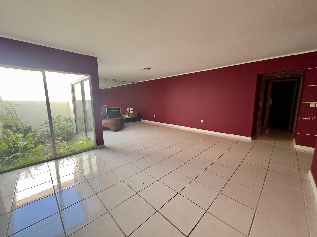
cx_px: 158
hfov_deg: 102.1
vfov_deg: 85.7
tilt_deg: -8.2
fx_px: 128
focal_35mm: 14
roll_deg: +1.6
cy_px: 118
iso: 250
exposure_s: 1/120
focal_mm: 2.22
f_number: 2.2
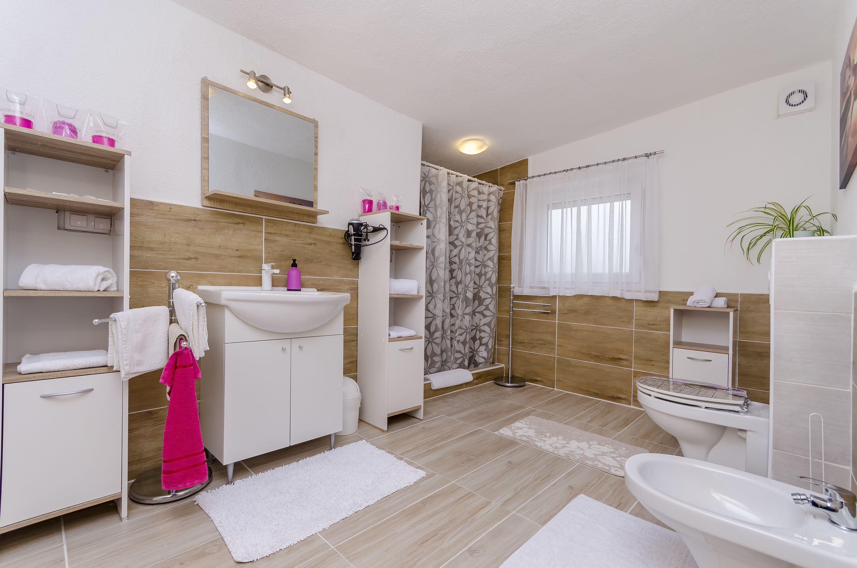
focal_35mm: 15
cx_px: 428
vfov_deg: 77.1
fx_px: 356
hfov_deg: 100.5
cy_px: 284
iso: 200
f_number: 8
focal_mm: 10
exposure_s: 1/80
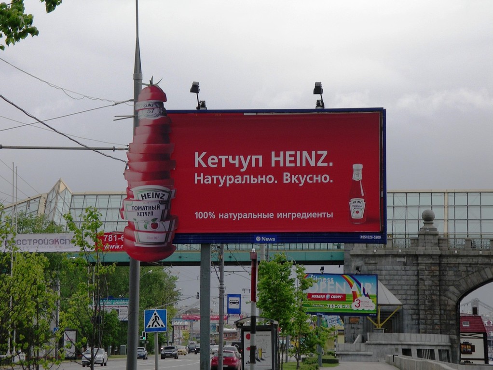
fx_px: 2223
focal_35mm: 156
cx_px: 246
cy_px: 185
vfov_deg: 9.5
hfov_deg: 12.7
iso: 80
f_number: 5
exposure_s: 1/250
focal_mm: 32.5
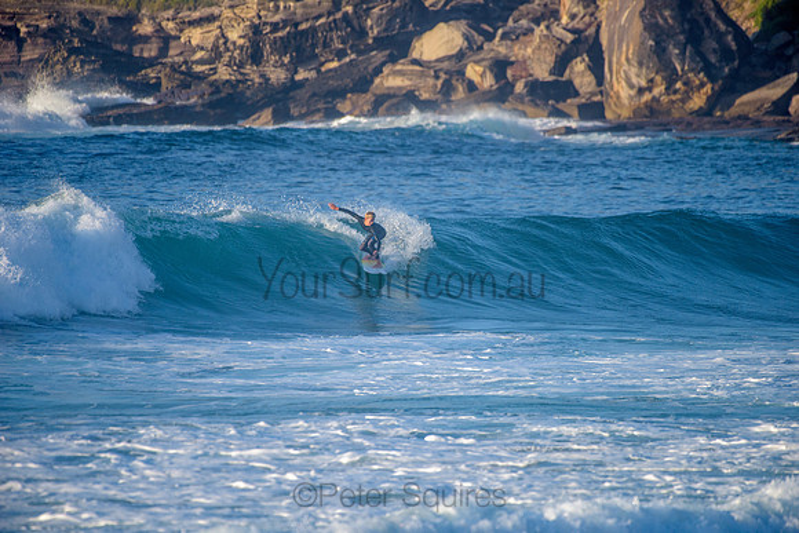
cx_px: 400
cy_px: 266
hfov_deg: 4.1
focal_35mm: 500
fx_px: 11099
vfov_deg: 2.8
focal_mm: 500
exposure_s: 1/2000
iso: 360
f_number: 5.6
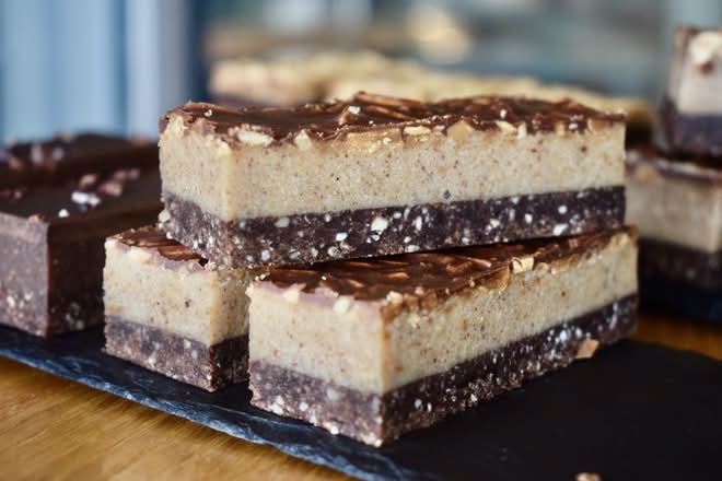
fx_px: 1444
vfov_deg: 18.9
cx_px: 361
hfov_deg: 28.1
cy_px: 240
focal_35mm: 72
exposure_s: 1/60
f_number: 5.3
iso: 1800
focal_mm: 48
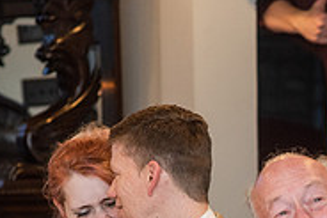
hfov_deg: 7.6
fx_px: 2436
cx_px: 363
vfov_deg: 5.1
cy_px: 297
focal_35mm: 268
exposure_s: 1/160
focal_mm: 85
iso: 1250
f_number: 3.2
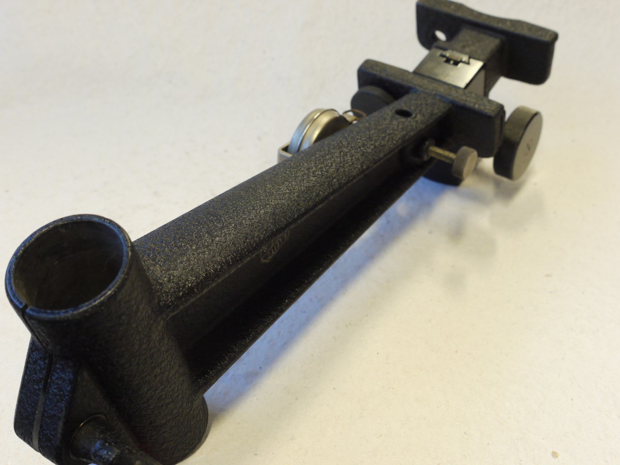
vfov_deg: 31.5
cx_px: 310
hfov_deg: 41.2
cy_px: 232
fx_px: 824
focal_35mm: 46
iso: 800
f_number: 8
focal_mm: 23
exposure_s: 1/30
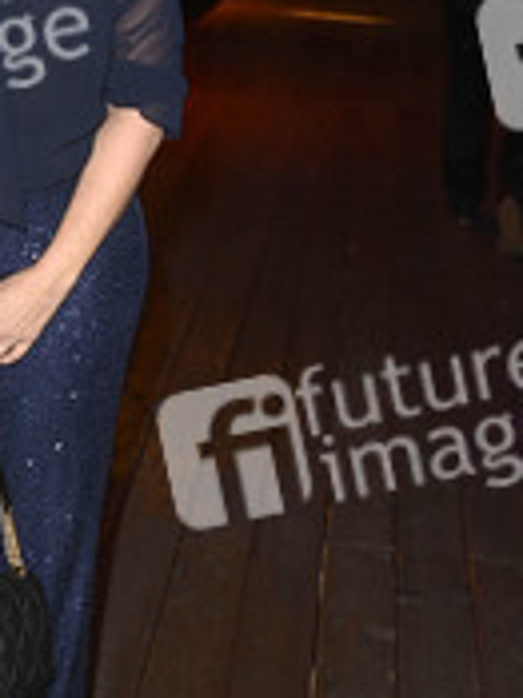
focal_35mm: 88
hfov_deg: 16.4
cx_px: 0
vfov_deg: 22.2
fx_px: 1775
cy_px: 235
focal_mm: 40
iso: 800
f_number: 5
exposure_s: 1/30
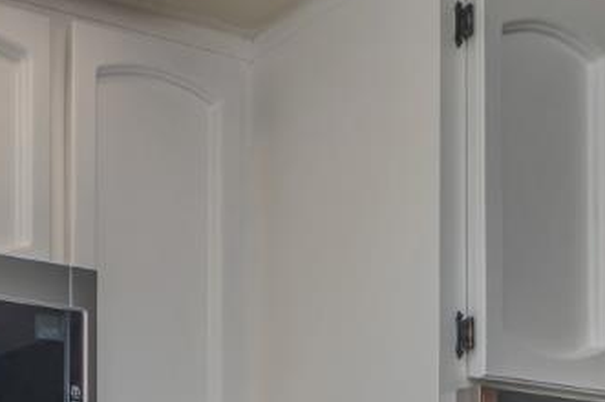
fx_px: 991
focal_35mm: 59
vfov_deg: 19.6
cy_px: 621
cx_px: -320
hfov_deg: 25.1
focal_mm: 13
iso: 320
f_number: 6.3
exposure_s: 1/160
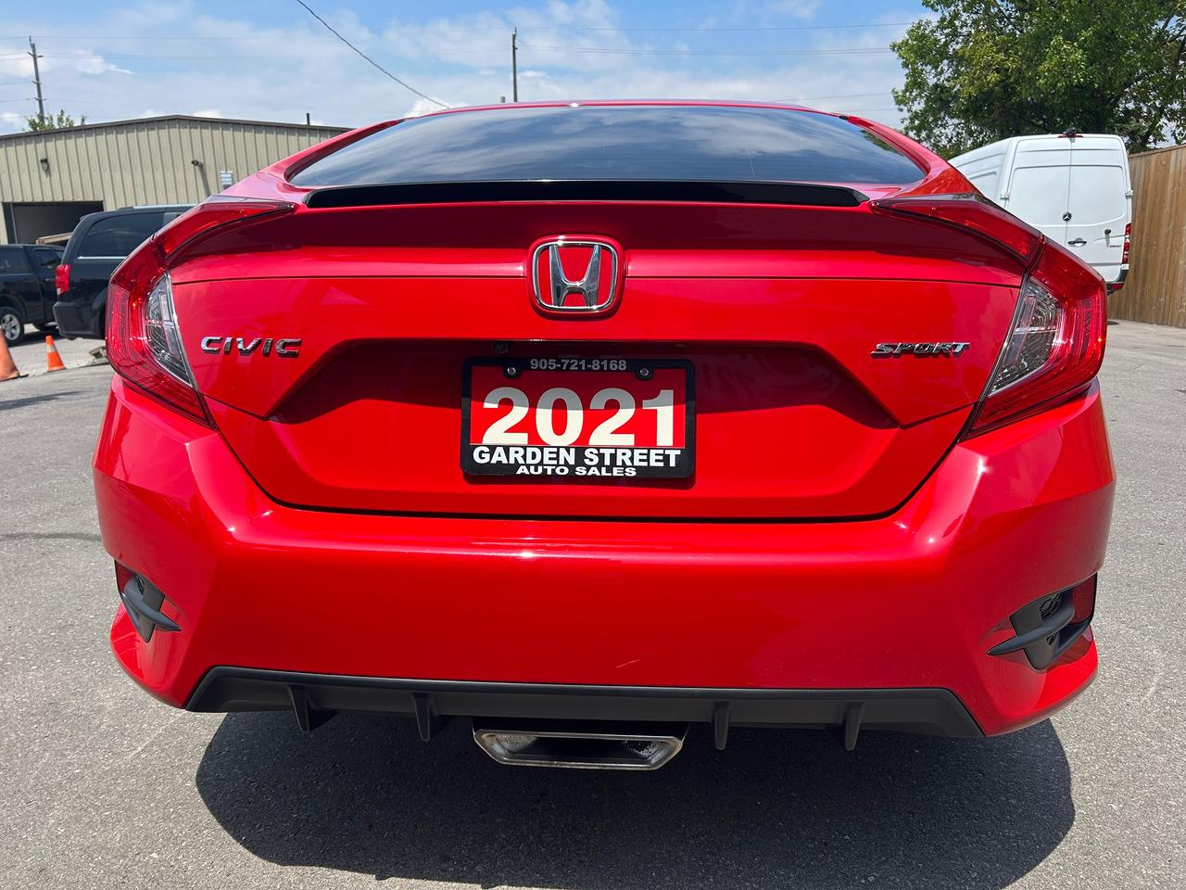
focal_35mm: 26
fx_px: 891
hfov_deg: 67.3
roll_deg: +0.1
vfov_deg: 53.1
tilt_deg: -13.3
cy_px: 445
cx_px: 593
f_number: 1.5
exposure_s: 1/1972
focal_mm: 5.7
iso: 50
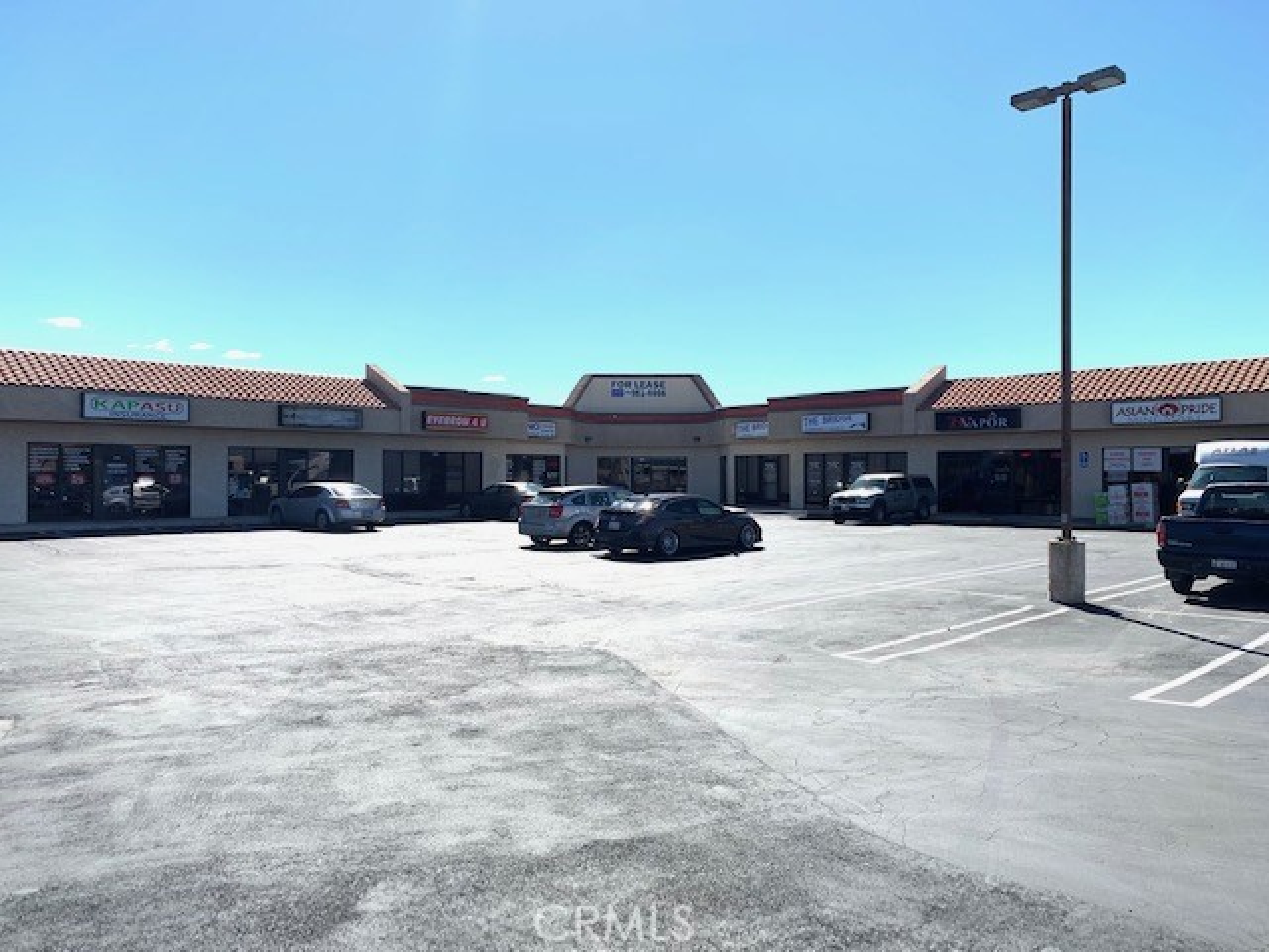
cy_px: 476
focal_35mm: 26
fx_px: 953
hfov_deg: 67.3
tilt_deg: -0.5
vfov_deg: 53.1
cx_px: 634
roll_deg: +0.0
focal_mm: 4.25
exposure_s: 1/2309
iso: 25
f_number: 1.8
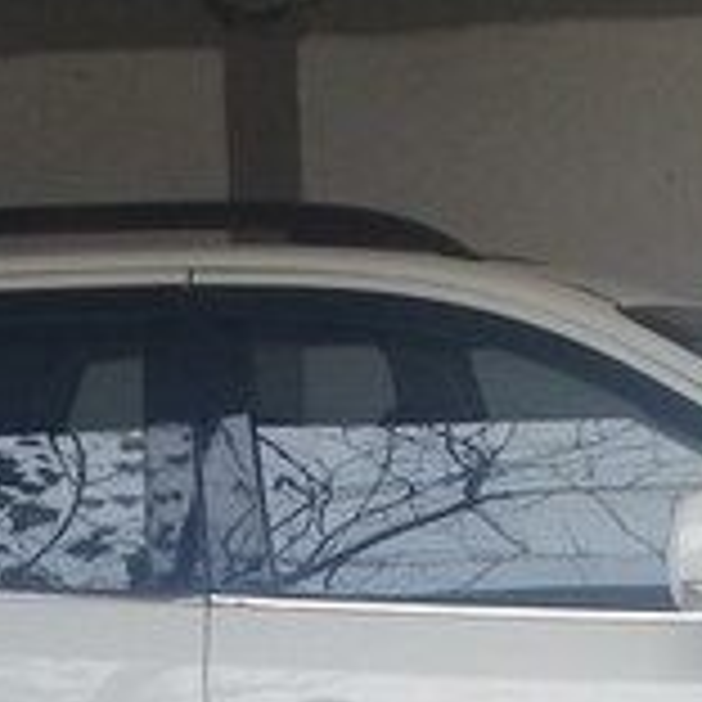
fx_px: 2661
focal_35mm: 116
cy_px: 812
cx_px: 522
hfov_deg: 15.0
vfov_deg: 14.6
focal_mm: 3.3
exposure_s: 1/100
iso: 50
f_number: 2.2
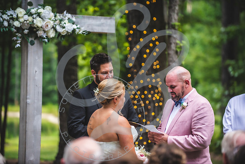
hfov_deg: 13.7
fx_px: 1021
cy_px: 82
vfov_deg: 9.2
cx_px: 122
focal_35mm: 150
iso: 1000
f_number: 2.8
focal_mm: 150
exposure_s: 1/800
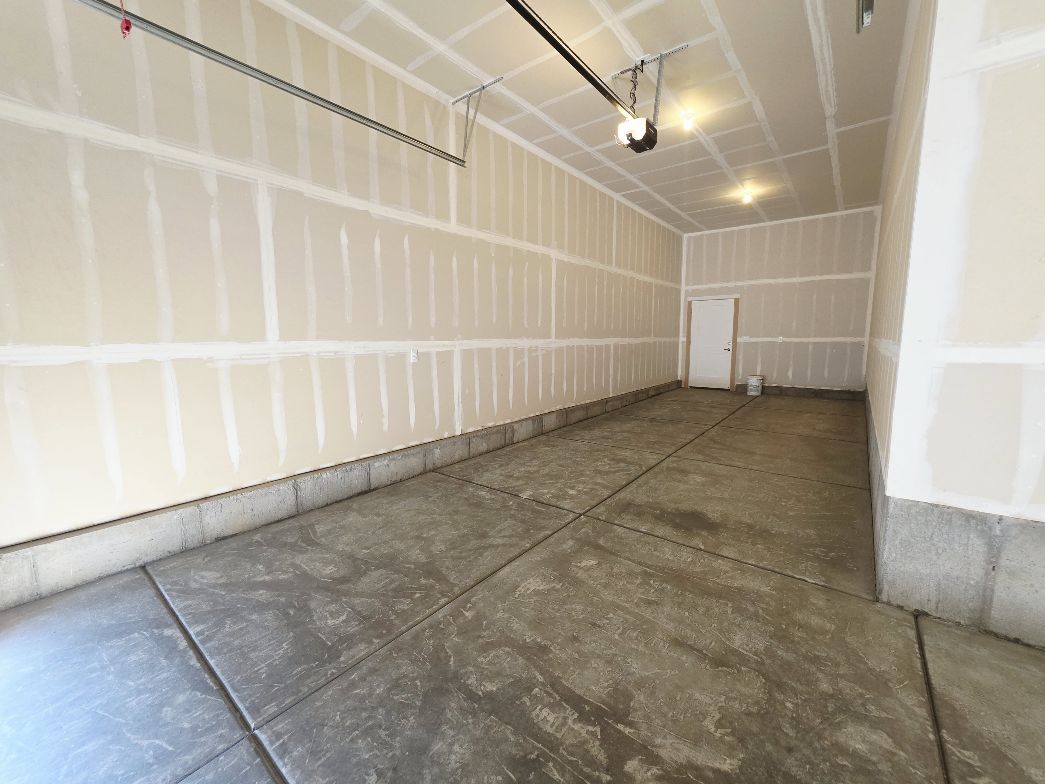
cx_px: 522
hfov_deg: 106.2
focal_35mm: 13
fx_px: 392
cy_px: 392
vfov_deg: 89.9
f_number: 1.9
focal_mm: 2.2
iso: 200
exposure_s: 1/120
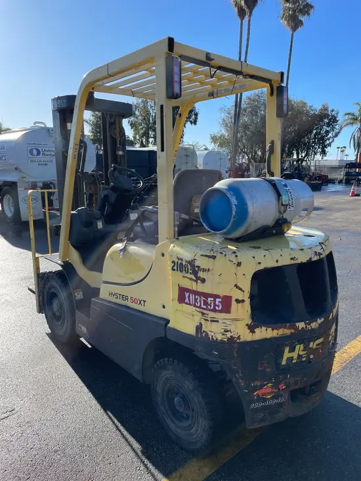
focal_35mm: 26
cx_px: 180
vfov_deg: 67.3
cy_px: 240
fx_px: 361
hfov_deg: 53.1
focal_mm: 4.2
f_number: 1.6
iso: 50
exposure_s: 1/2304
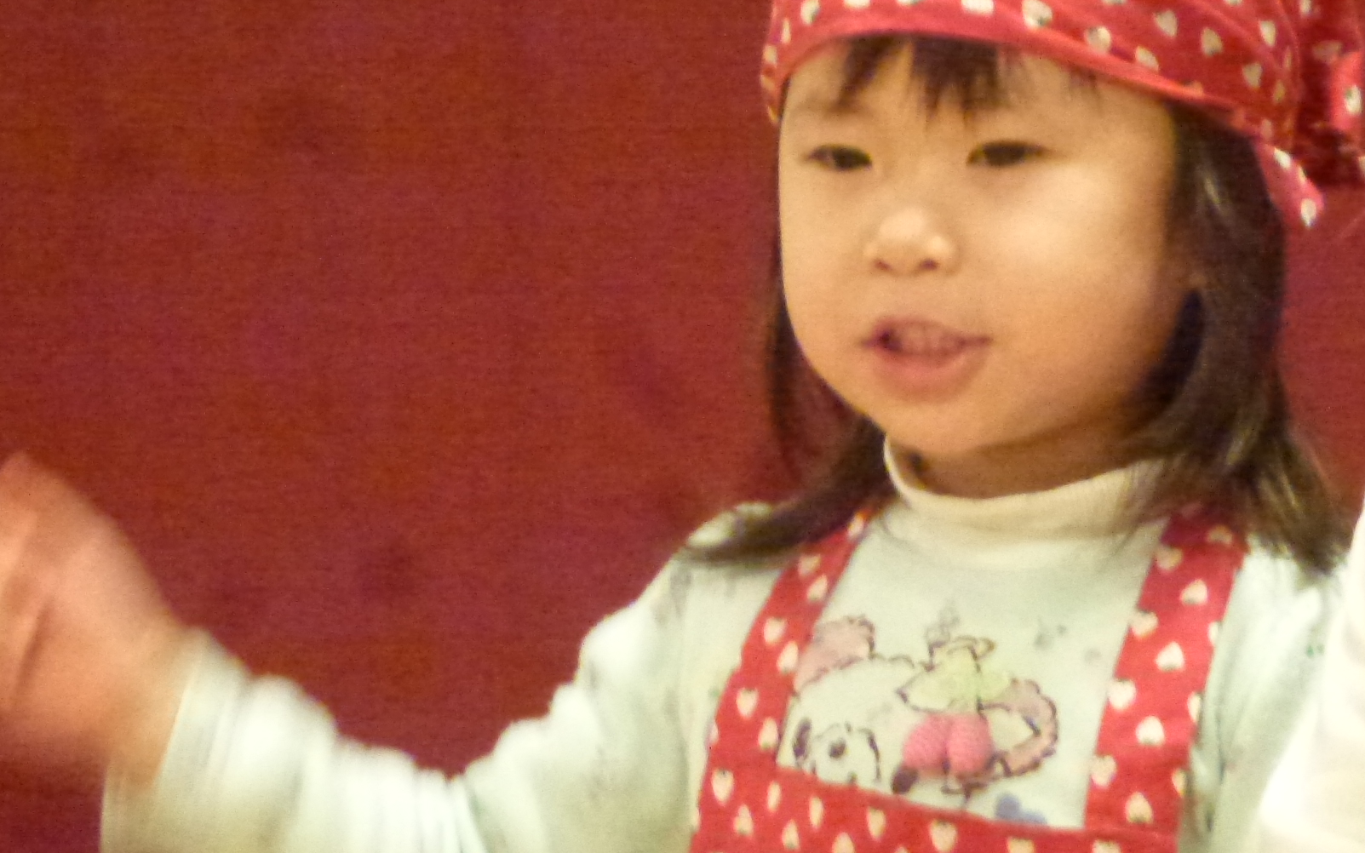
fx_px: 24181
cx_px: 954
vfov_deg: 2.0
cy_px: 372
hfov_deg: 3.2
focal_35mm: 650
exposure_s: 1/40
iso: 1600
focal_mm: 68.8
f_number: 5.9
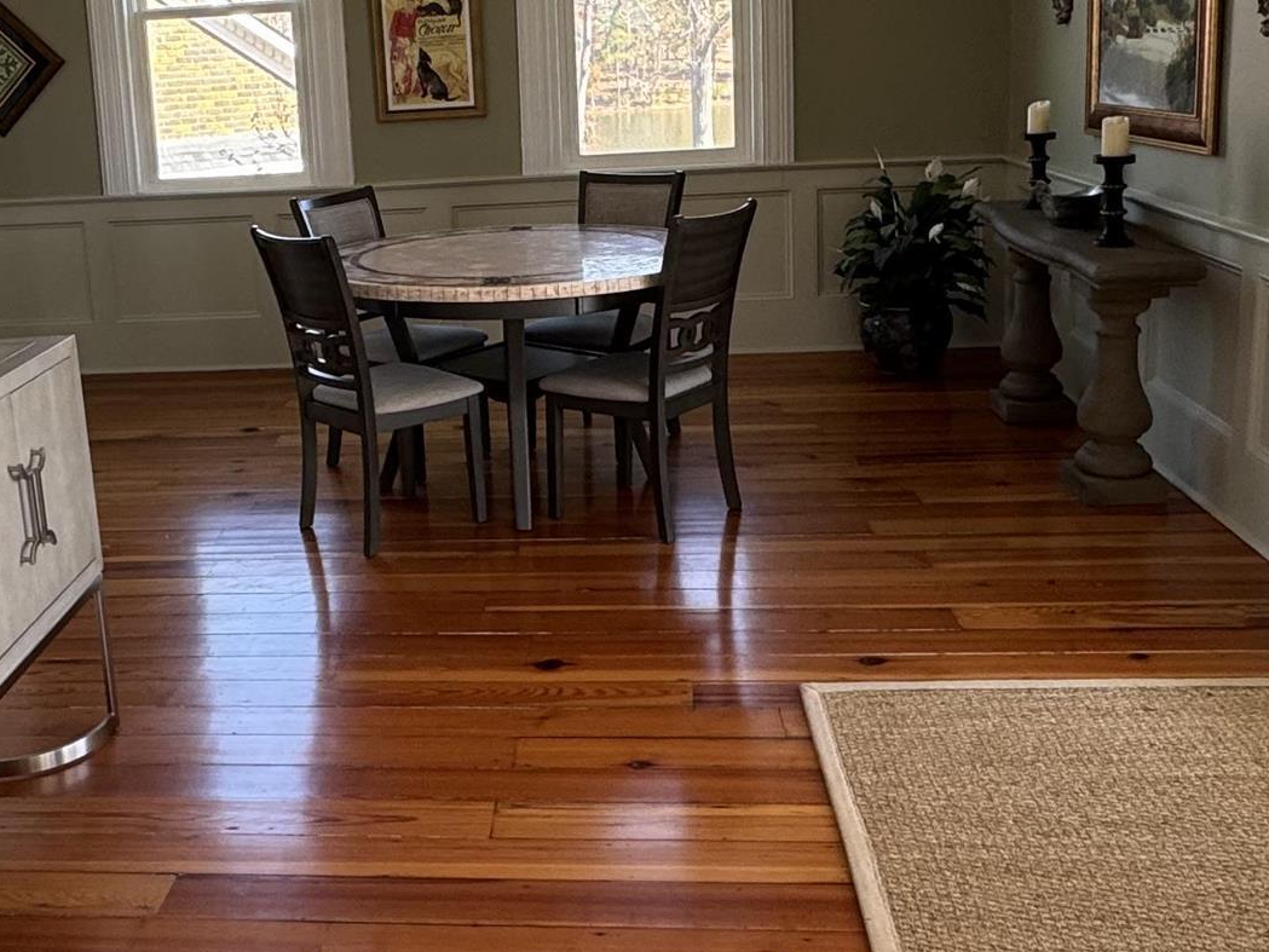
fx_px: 1503
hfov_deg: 45.1
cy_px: 310
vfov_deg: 34.8
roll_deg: +3.4
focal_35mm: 41
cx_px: 431
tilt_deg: -8.3
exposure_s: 1/99
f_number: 2.2
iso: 125
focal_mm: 2.22
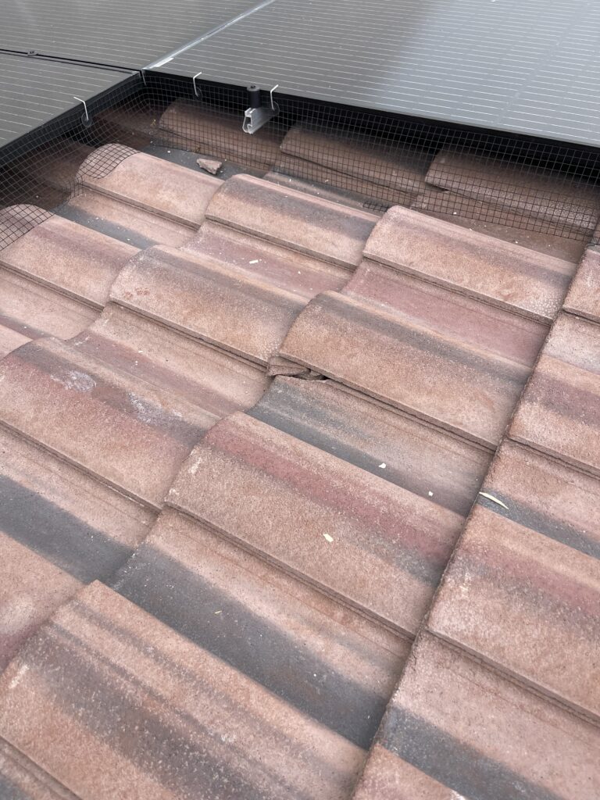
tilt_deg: -57.7
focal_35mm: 25
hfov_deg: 54.9
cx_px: 300
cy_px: 400
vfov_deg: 69.4
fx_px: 578
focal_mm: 5.1
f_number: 1.6
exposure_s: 1/775
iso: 32
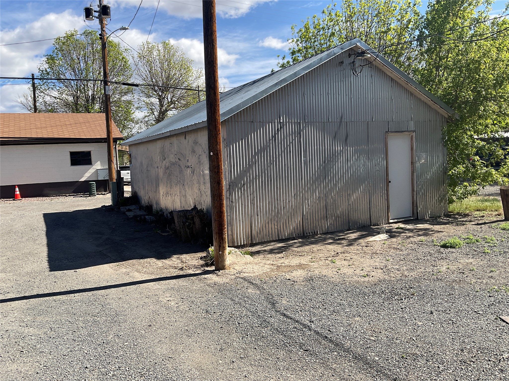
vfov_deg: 48.2
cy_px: 190
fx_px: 426
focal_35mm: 29
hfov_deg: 61.7
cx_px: 254
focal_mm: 3
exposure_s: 1/1451
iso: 16
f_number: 1.8
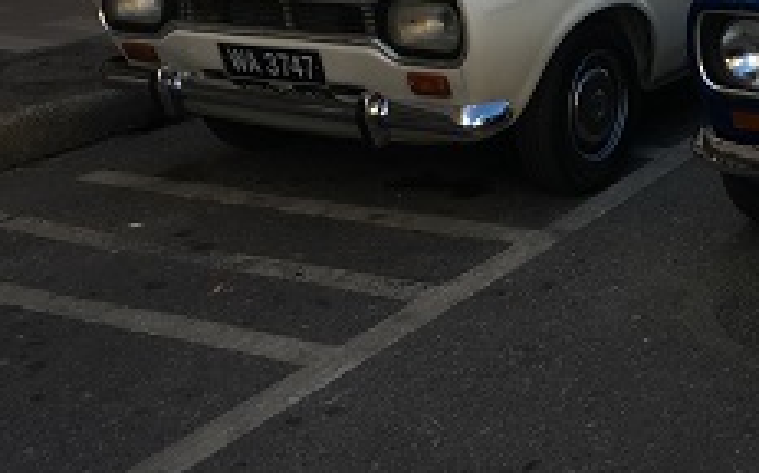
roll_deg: +1.1
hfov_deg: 30.1
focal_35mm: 64
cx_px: 733
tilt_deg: -10.5
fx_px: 1323
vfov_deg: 19.7
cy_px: 7
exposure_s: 1/342
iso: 25
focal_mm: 4.15
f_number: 2.2
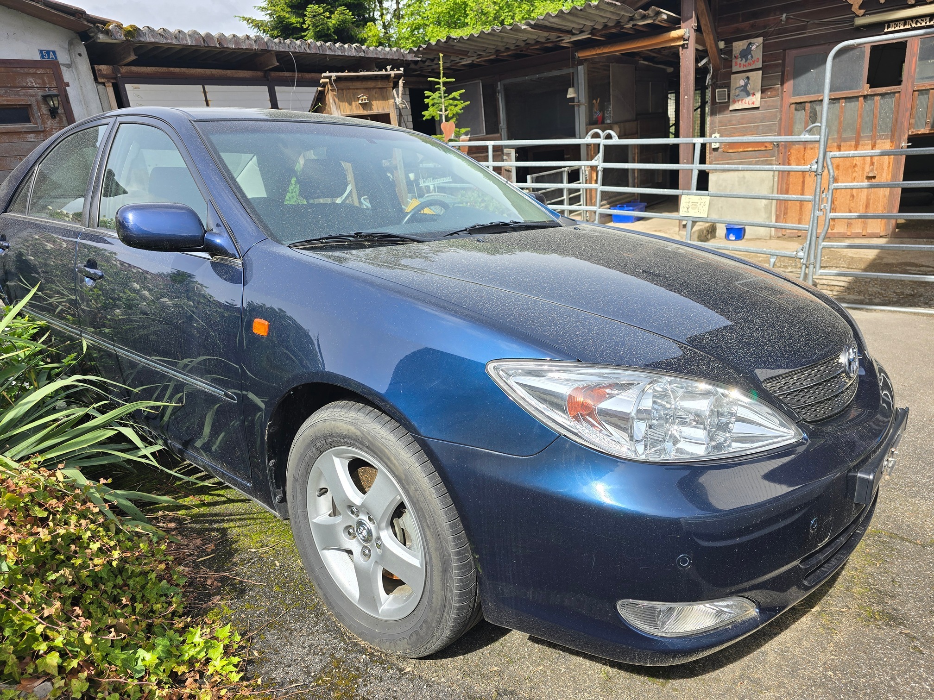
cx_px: 467
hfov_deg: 73.9
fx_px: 621
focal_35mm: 23
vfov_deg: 58.9
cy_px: 350
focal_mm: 6.3
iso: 12
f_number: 1.7
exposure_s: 1/430
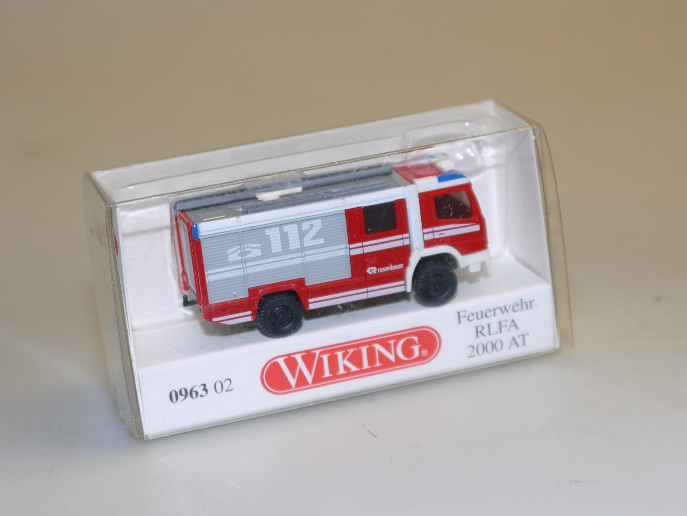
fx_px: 1846
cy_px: 258
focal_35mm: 93
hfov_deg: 21.1
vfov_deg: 15.9
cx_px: 344
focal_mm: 33
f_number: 5.2
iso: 100
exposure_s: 1/40
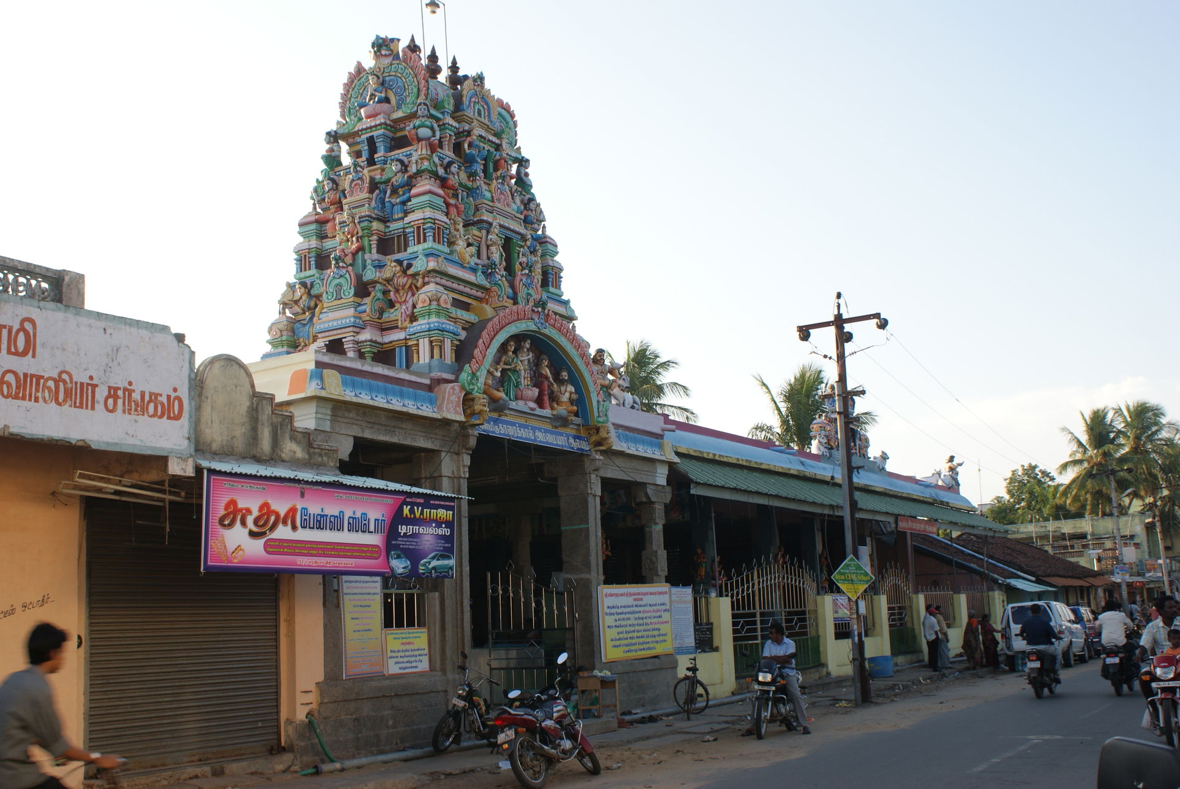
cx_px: 590
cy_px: 394
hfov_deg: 49.5
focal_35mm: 39
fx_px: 1280
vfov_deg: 34.3
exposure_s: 1/60
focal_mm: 26
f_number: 9
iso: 100
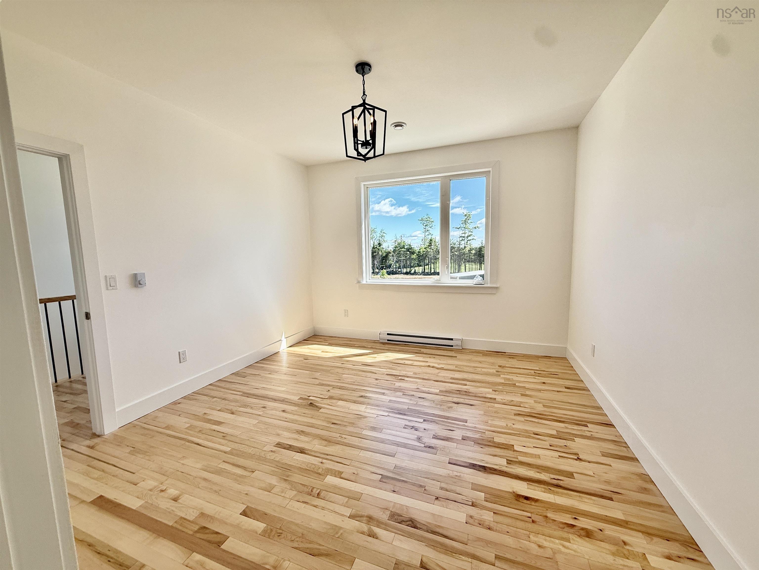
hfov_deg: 102.1
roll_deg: +1.3
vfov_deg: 85.7
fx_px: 307
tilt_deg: -5.5
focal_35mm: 14
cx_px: 380
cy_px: 285
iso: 64
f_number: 2.2
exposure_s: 1/281
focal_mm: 2.22
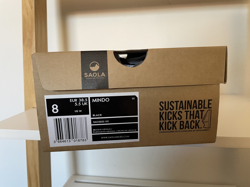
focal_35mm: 26
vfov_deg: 53.1
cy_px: 94
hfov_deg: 67.3
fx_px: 188
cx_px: 125
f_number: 1.6
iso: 125
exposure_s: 1/61
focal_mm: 4.2
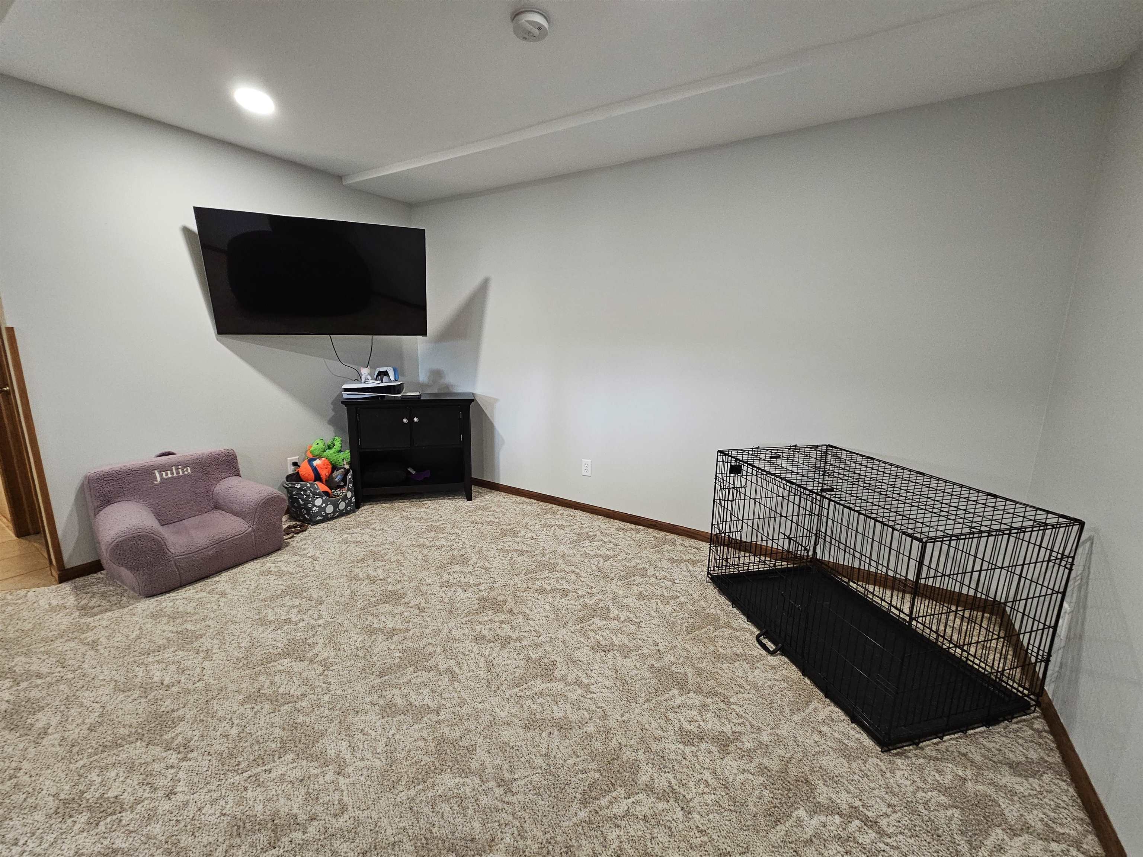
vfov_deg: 89.9
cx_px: 572
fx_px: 429
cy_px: 428
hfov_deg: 106.2
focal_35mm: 13
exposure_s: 1/60
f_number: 2.2
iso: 320
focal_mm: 2.2
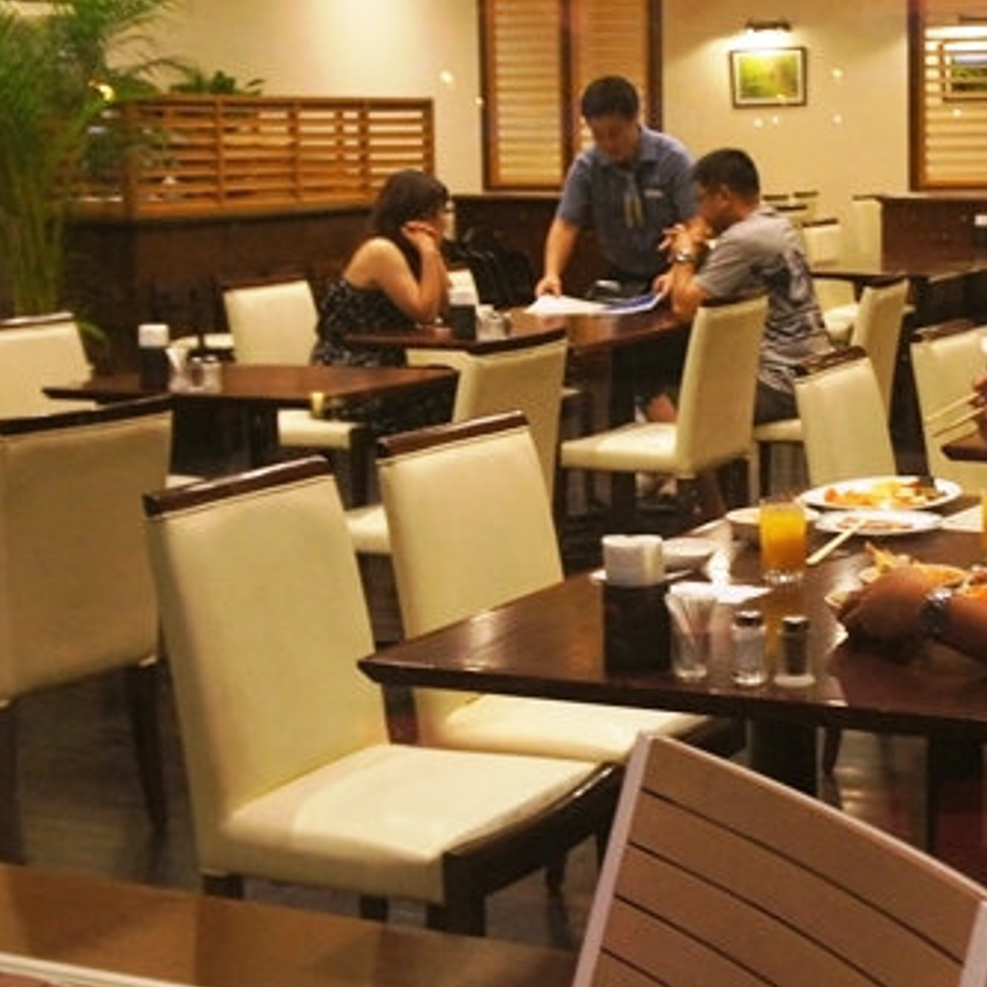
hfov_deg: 25.4
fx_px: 2161
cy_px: 516
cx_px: 754
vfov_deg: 25.7
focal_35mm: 67
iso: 1600
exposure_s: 1/60
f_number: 4
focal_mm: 22
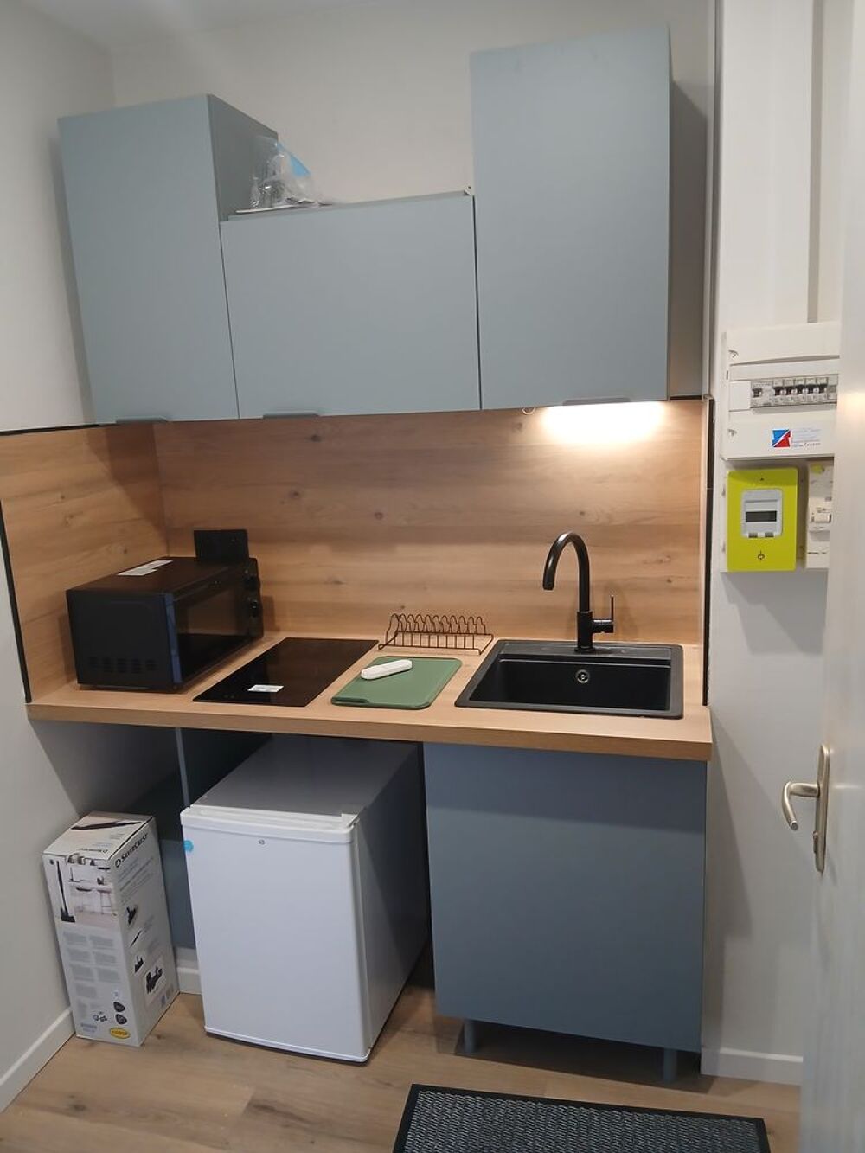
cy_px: 576
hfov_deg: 53.1
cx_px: 432
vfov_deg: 67.3
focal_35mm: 26
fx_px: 866
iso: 250
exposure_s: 1/25
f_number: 1.8
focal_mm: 3.98
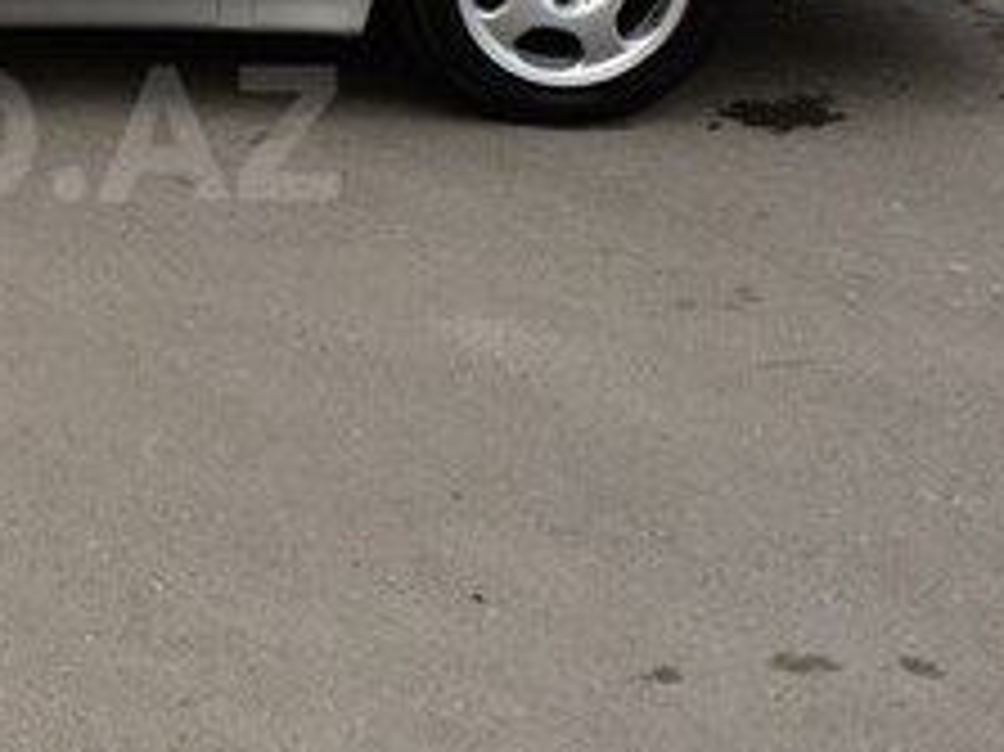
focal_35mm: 86
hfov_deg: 21.5
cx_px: -122
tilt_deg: -18.1
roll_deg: +0.0
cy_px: 133
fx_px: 2493
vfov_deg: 17.0
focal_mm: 4.15
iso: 32
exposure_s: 1/140
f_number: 2.2
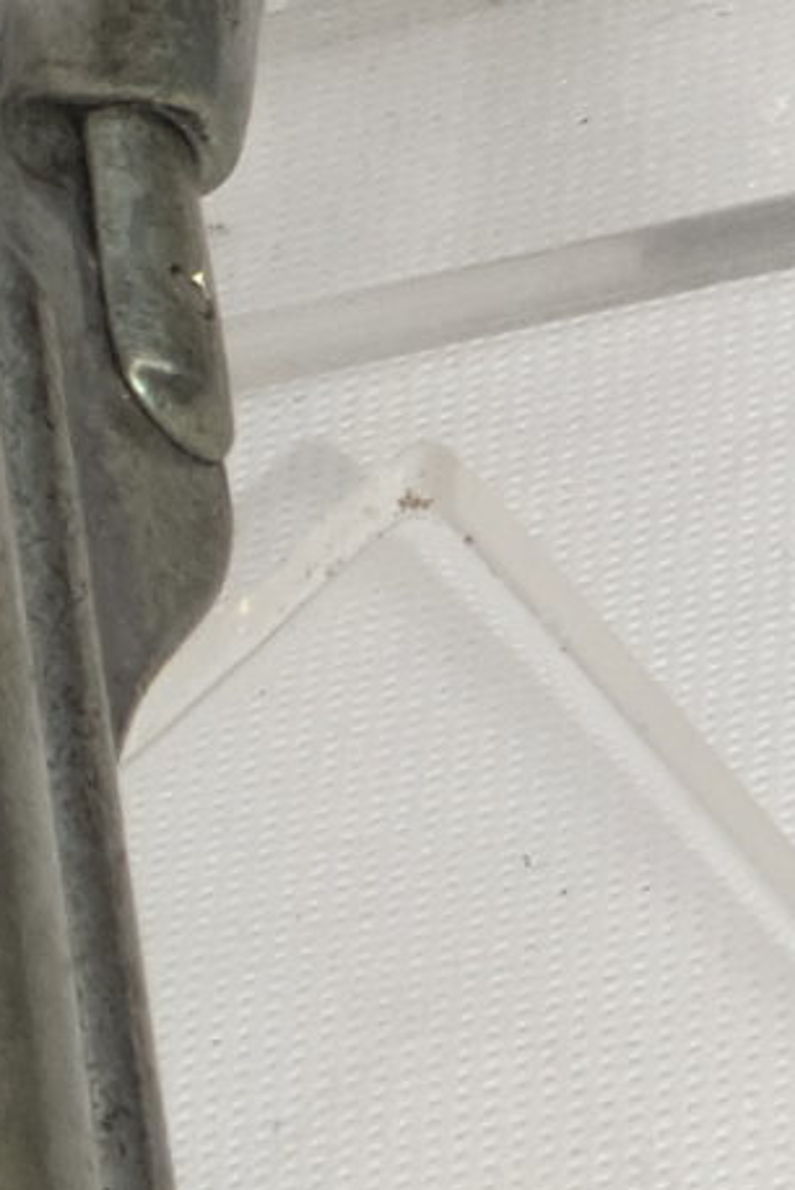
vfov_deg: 6.8
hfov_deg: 4.5
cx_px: -826
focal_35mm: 302
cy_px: 83
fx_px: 9988
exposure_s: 1/33
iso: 100
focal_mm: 6
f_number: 2.4
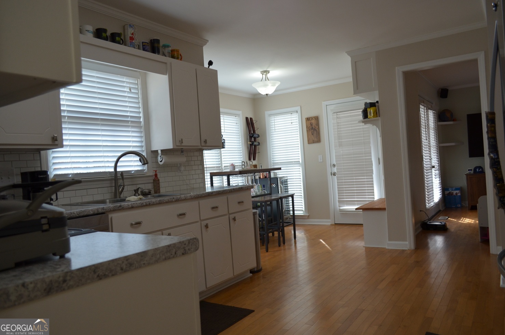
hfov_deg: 67.5
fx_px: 378
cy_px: 168
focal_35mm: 27
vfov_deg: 47.7
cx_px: 252
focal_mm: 18
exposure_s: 1/80
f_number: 3.5
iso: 400
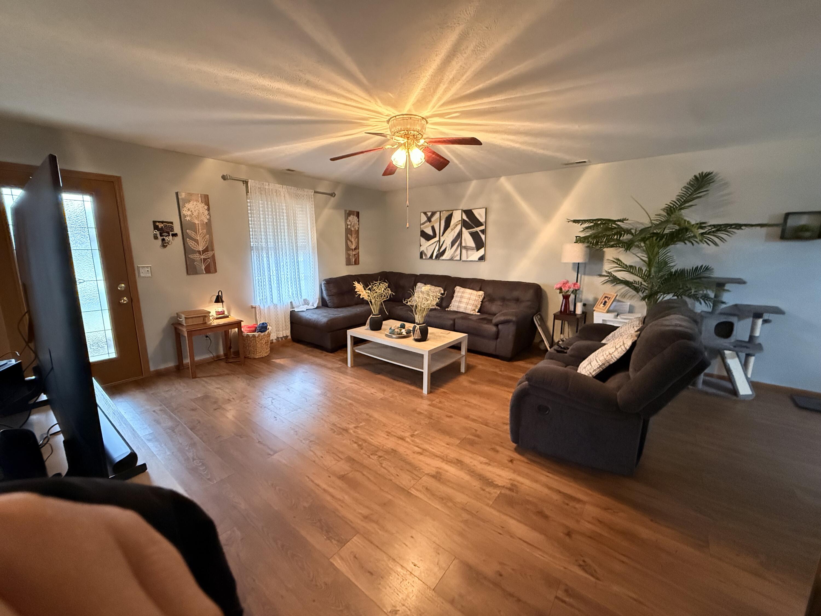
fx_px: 332
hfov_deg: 102.1
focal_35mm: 14
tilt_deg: -10.2
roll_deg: +0.0
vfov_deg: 85.7
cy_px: 308
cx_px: 410
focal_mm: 2.22
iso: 1250
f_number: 2.2
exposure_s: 1/60
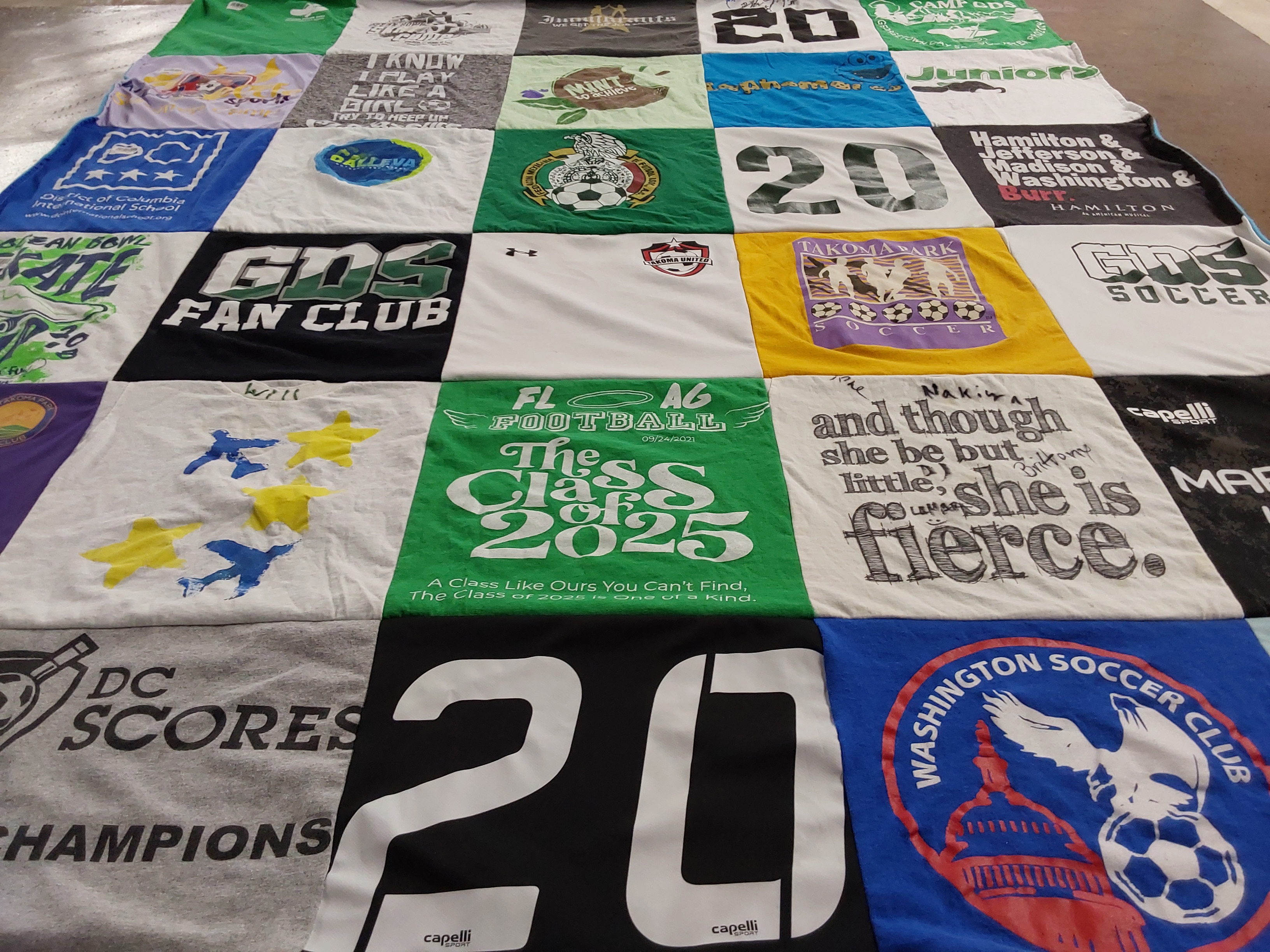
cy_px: 476
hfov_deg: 63.4
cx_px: 635
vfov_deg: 49.7
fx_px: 1027
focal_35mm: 28
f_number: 1.9
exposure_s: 1/60
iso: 80
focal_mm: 2.91
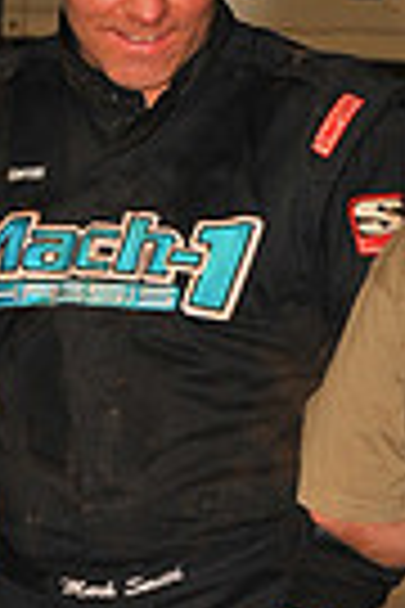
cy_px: 599
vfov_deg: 7.7
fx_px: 4488
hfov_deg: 5.2
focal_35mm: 266
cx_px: -27
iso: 500
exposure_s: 1/320
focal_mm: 80
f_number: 8
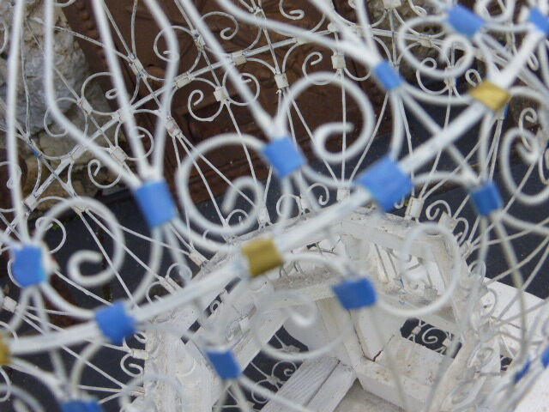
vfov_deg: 29.7
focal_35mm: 49
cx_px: 274
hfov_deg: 38.9
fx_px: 777
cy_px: 206
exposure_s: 1/250
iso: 160
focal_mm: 8.5
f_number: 4.2
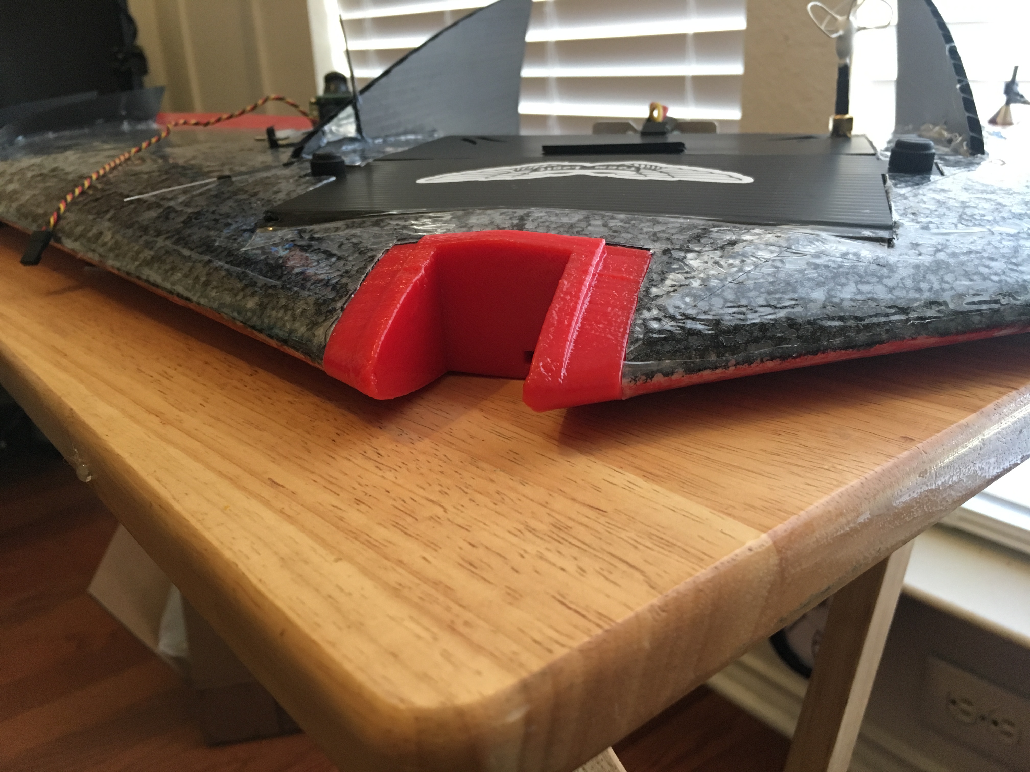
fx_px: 863
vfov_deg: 48.2
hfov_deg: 61.7
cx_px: 515
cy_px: 386
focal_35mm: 29
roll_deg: +2.8
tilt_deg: -19.8
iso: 125
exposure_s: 1/30
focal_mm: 4.15
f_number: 2.2
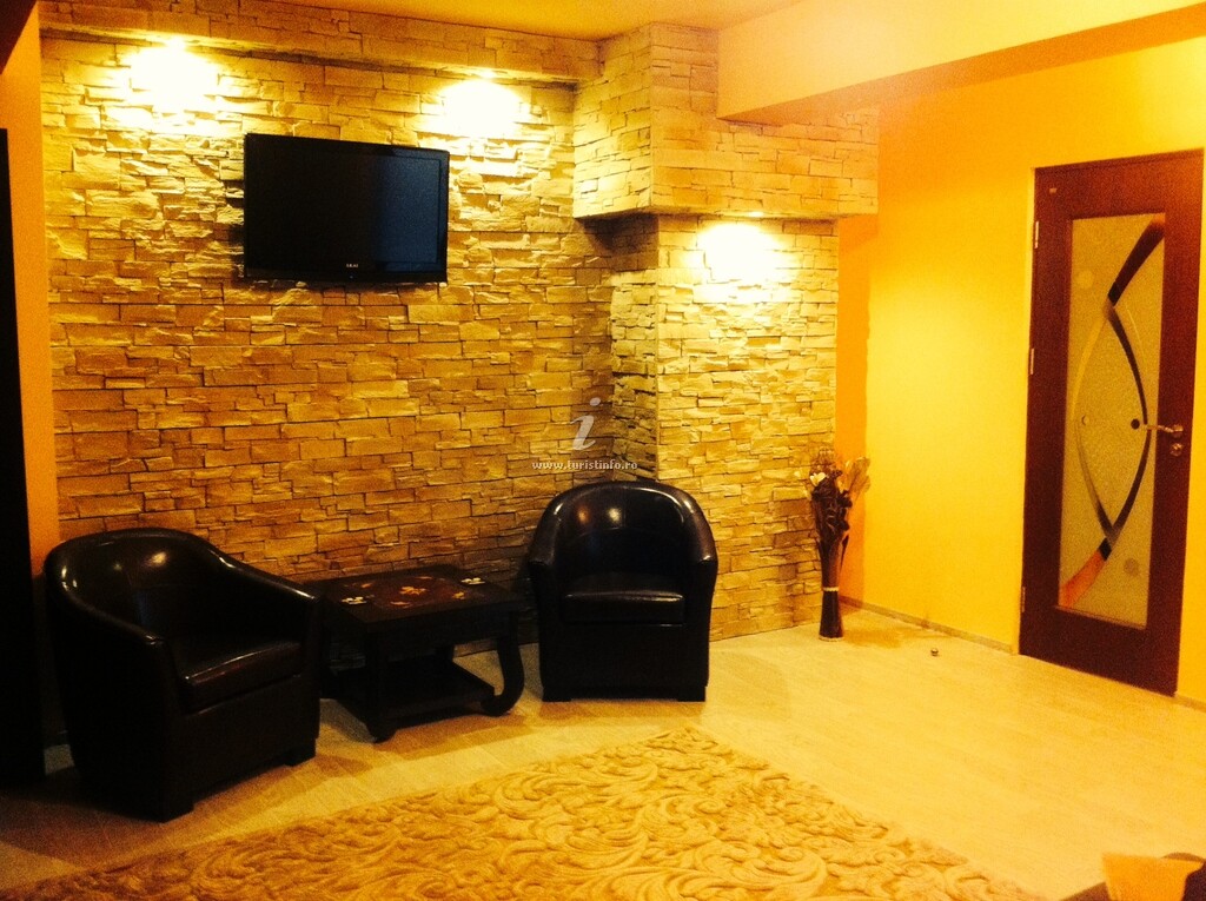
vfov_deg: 40.6
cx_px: 603
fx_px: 1218
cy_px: 450
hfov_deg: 52.7
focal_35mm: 35
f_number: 2.8
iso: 400
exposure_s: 1/15
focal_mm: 3.85
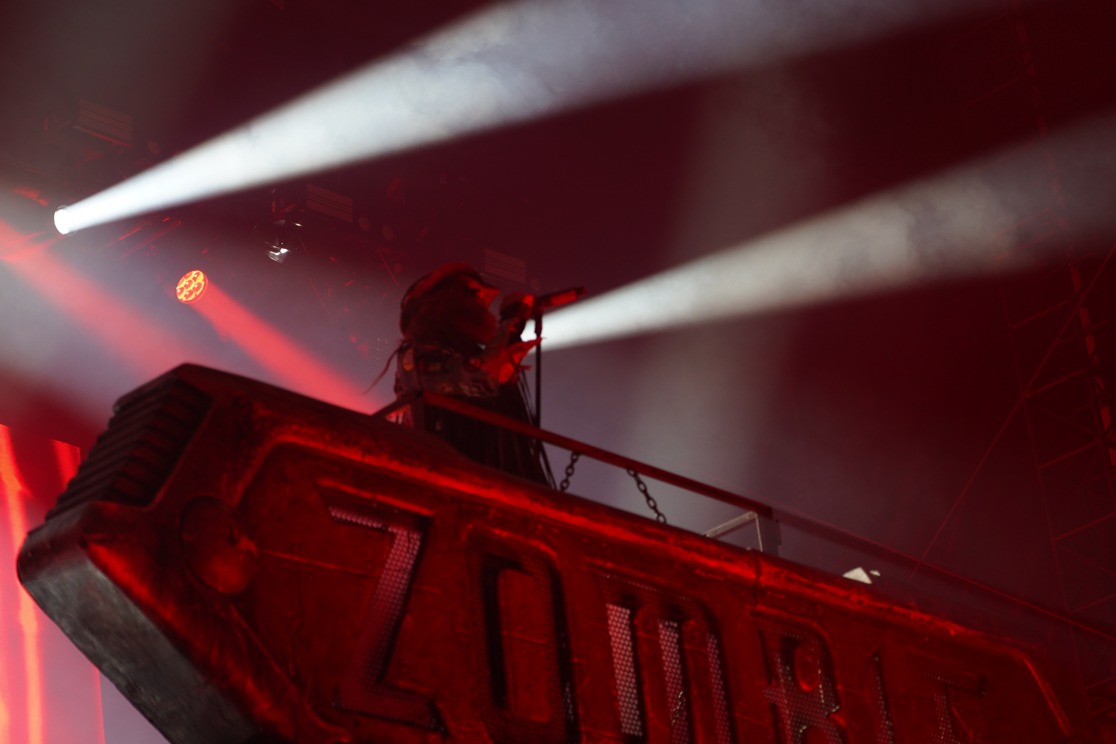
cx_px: 558
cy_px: 372
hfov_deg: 19.5
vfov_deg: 13.0
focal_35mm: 105
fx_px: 3255
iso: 800
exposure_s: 1/125
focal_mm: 105
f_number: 4
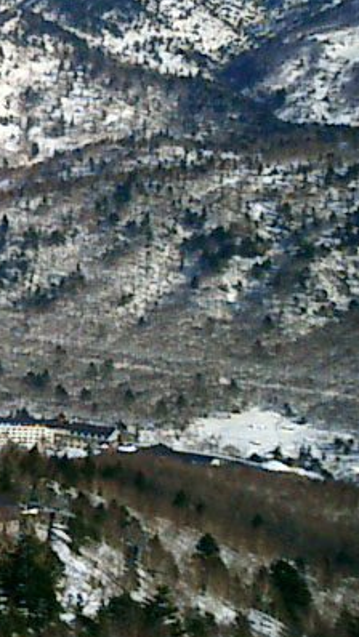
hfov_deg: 9.0
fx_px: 2131
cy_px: 149
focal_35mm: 126
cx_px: -410
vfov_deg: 16.9
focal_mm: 7.5
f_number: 3.2
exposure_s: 1/4000
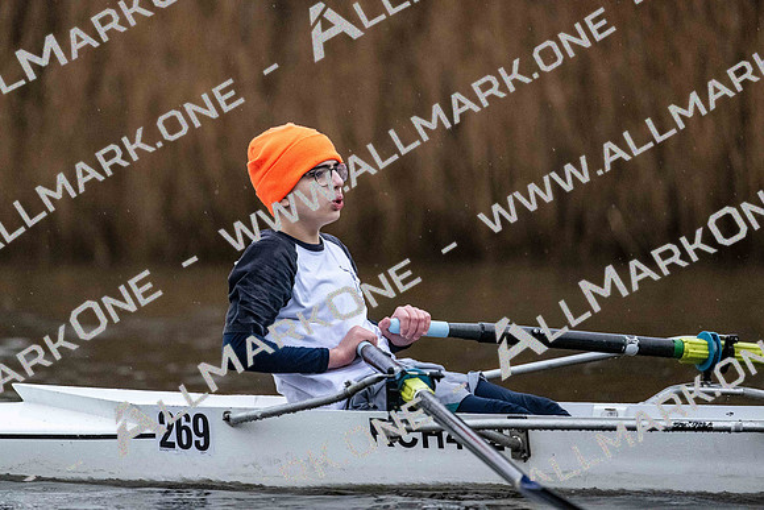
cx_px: 382
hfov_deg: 5.2
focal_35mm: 400
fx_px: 8490
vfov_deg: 3.4
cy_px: 255
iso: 9000
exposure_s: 1/1600
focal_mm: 400
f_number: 4.5
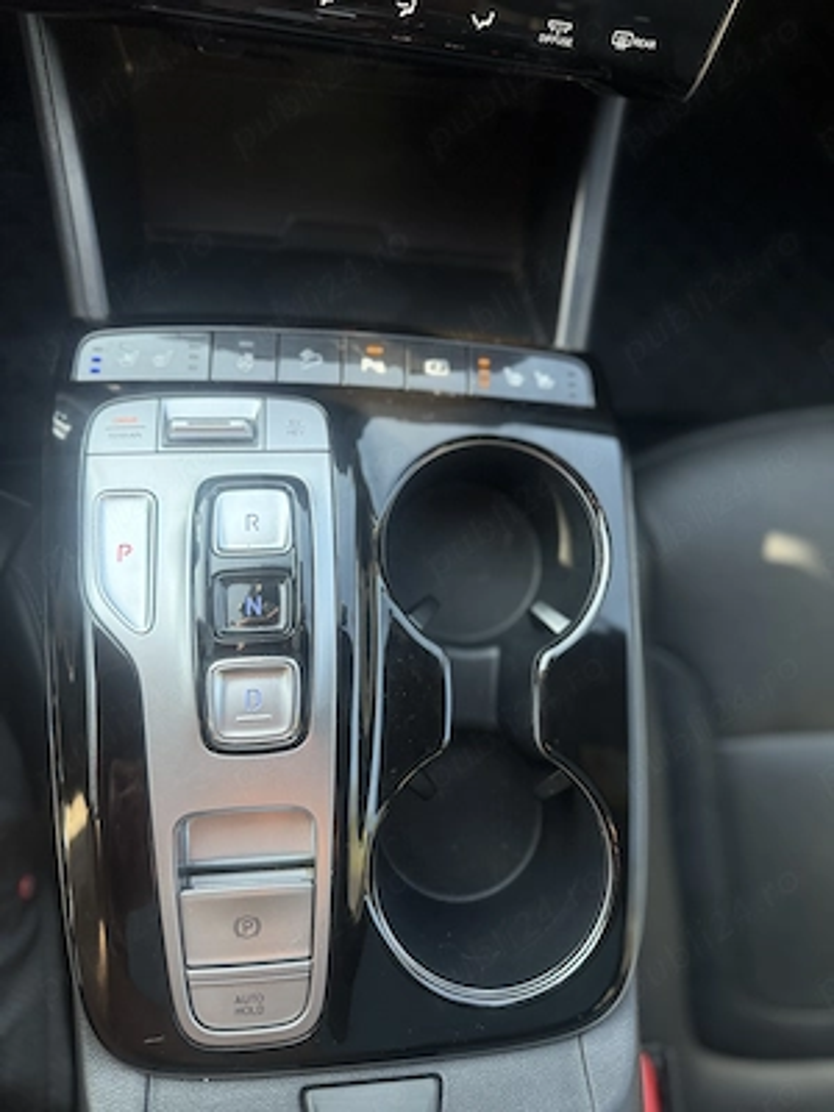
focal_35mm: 24
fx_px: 771
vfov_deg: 71.6
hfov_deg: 56.8
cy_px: 556
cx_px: 417
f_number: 1.78
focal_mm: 6.76
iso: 200
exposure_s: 1/215
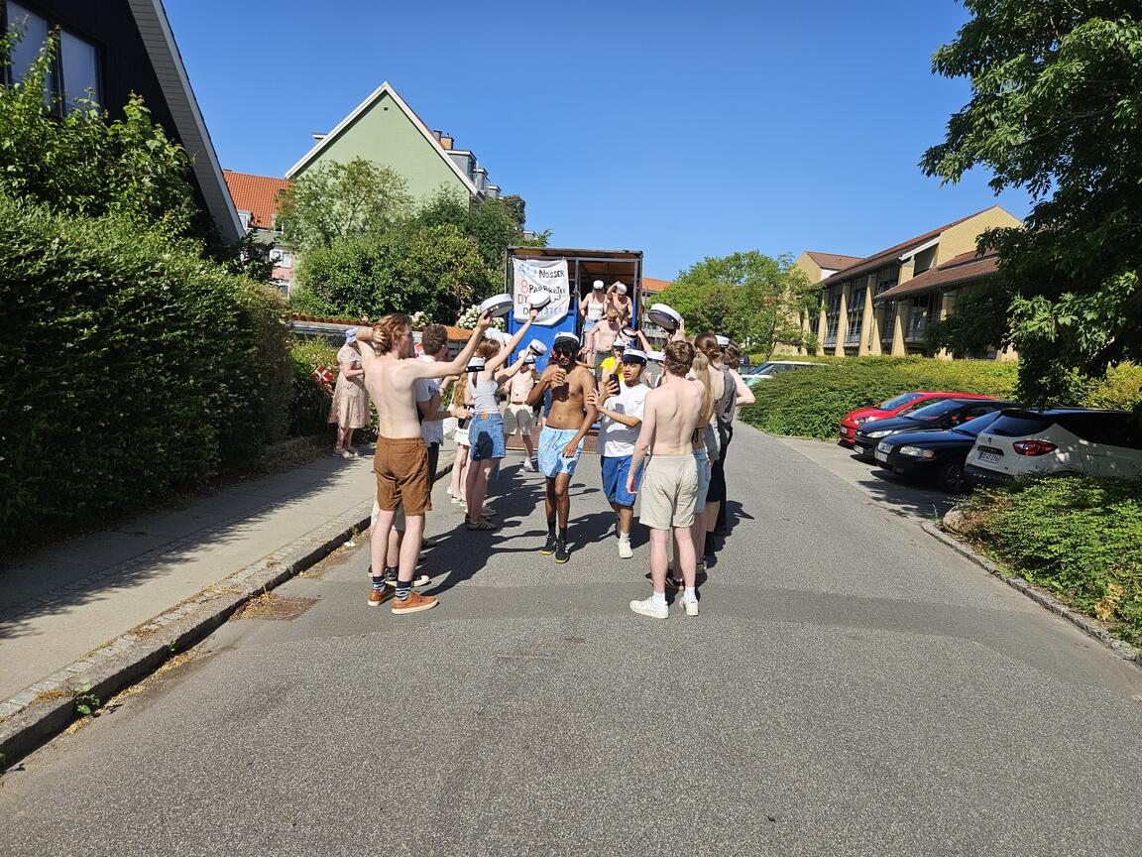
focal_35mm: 23
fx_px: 759
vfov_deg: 58.9
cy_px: 428
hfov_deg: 73.9
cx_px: 571
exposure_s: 1/2122
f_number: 1.8
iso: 25
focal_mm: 5.4
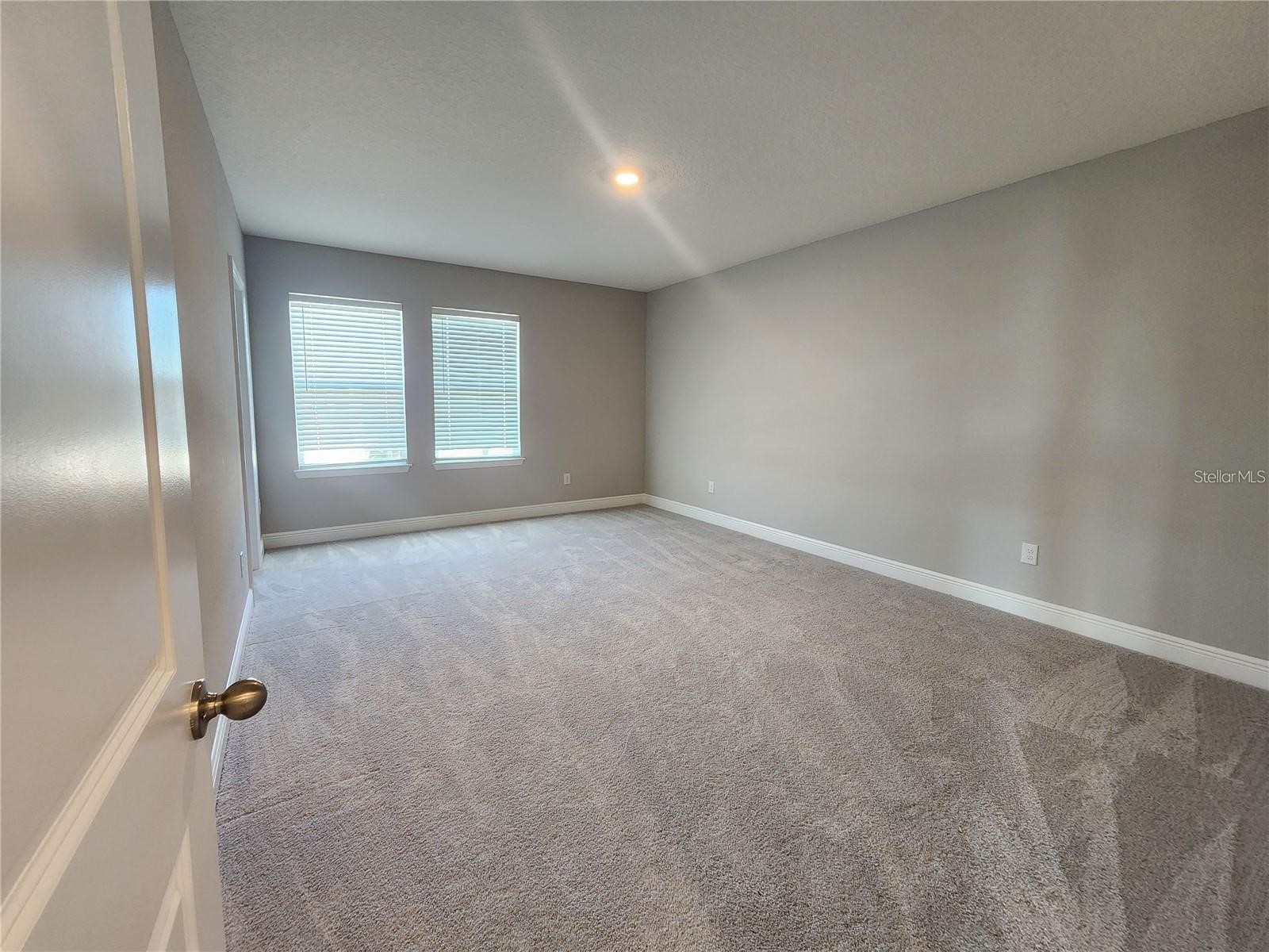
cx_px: 634
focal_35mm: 13
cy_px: 476
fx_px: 477
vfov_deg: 89.9
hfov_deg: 106.2
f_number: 2.2
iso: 400
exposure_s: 1/60
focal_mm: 2.2
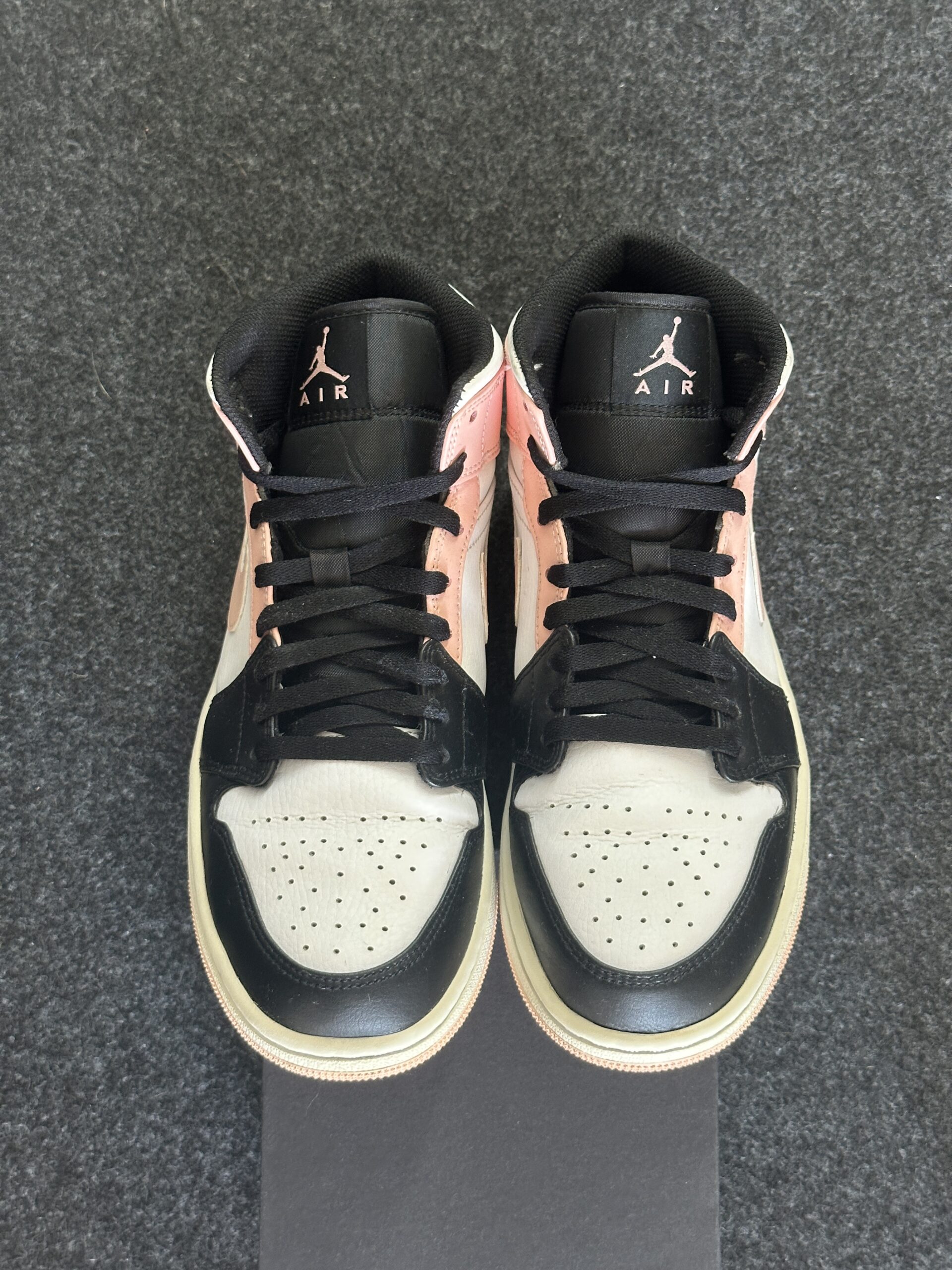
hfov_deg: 30.3
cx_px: 476
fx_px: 1760
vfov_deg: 39.7
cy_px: 635
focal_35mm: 48
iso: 200
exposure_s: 1/50
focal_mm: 6.86
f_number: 1.78
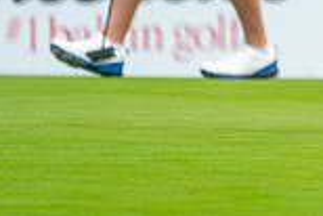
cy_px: -188
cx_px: 591
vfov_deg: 1.2
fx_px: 10130
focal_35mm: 1128
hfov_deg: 1.8
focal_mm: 300
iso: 800
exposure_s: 1/1250
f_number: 4
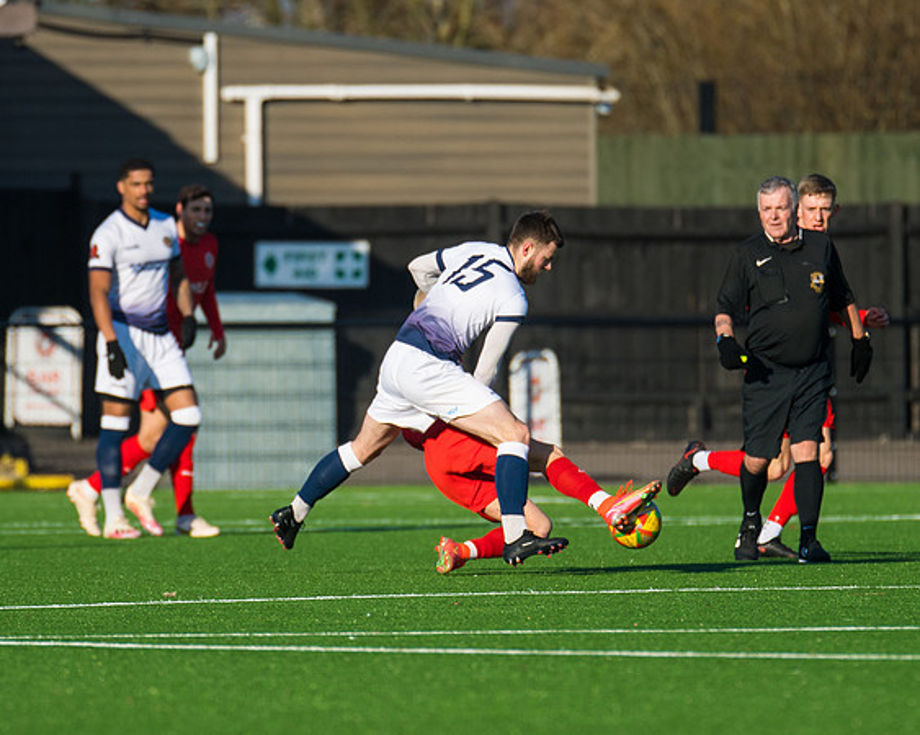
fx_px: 16636
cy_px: 356
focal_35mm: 611
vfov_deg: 2.5
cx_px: 412
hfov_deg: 3.2
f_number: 4
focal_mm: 330
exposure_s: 1/3200
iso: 400
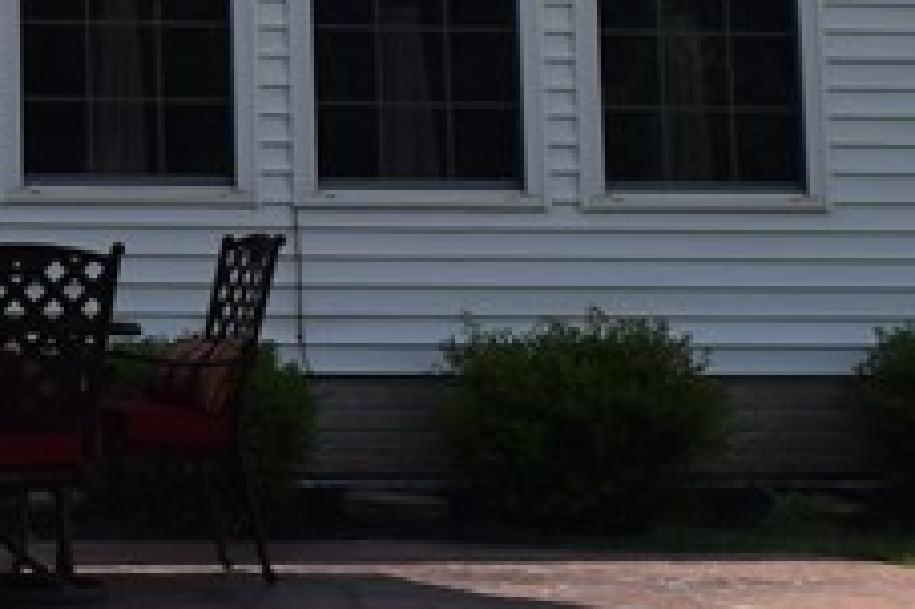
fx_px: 4013
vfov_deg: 8.3
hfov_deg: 12.2
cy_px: -504
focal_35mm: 158
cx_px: -605
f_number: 11
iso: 200
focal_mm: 22
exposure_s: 1/500
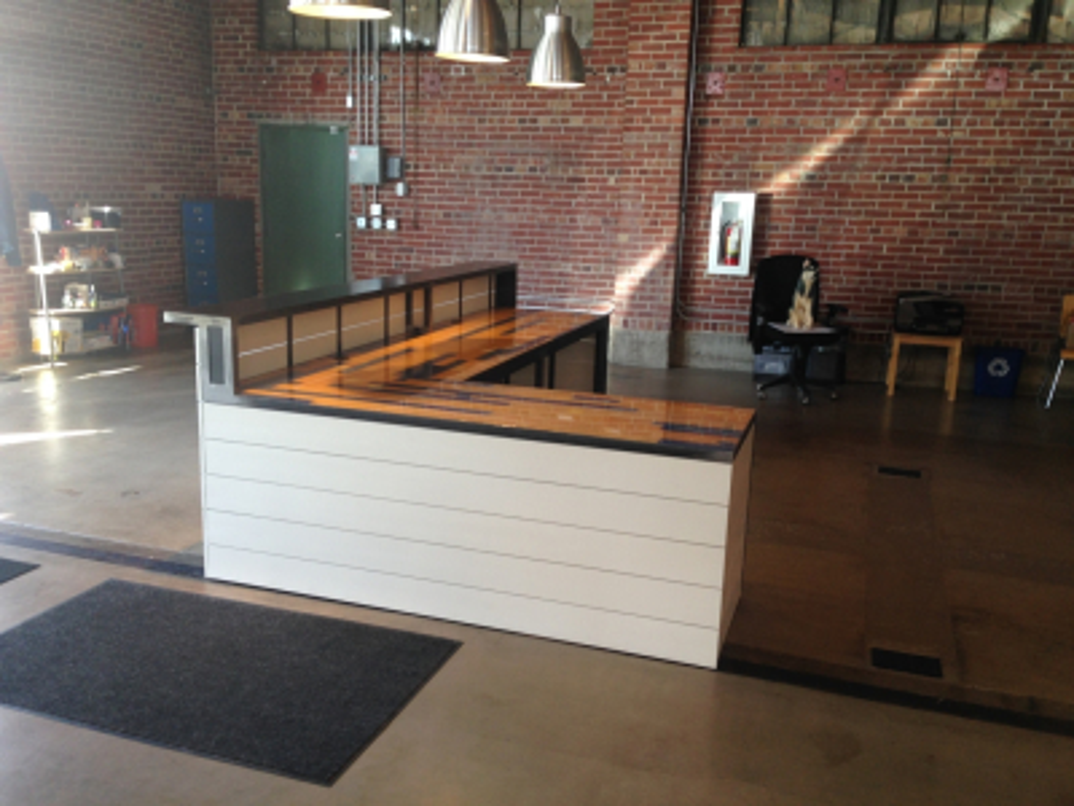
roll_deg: -2.8
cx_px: 537
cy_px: 403
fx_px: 1024
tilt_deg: -11.7
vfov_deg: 42.9
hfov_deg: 55.4
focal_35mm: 33
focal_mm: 4.12
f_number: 2.4
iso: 50
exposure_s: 1/30
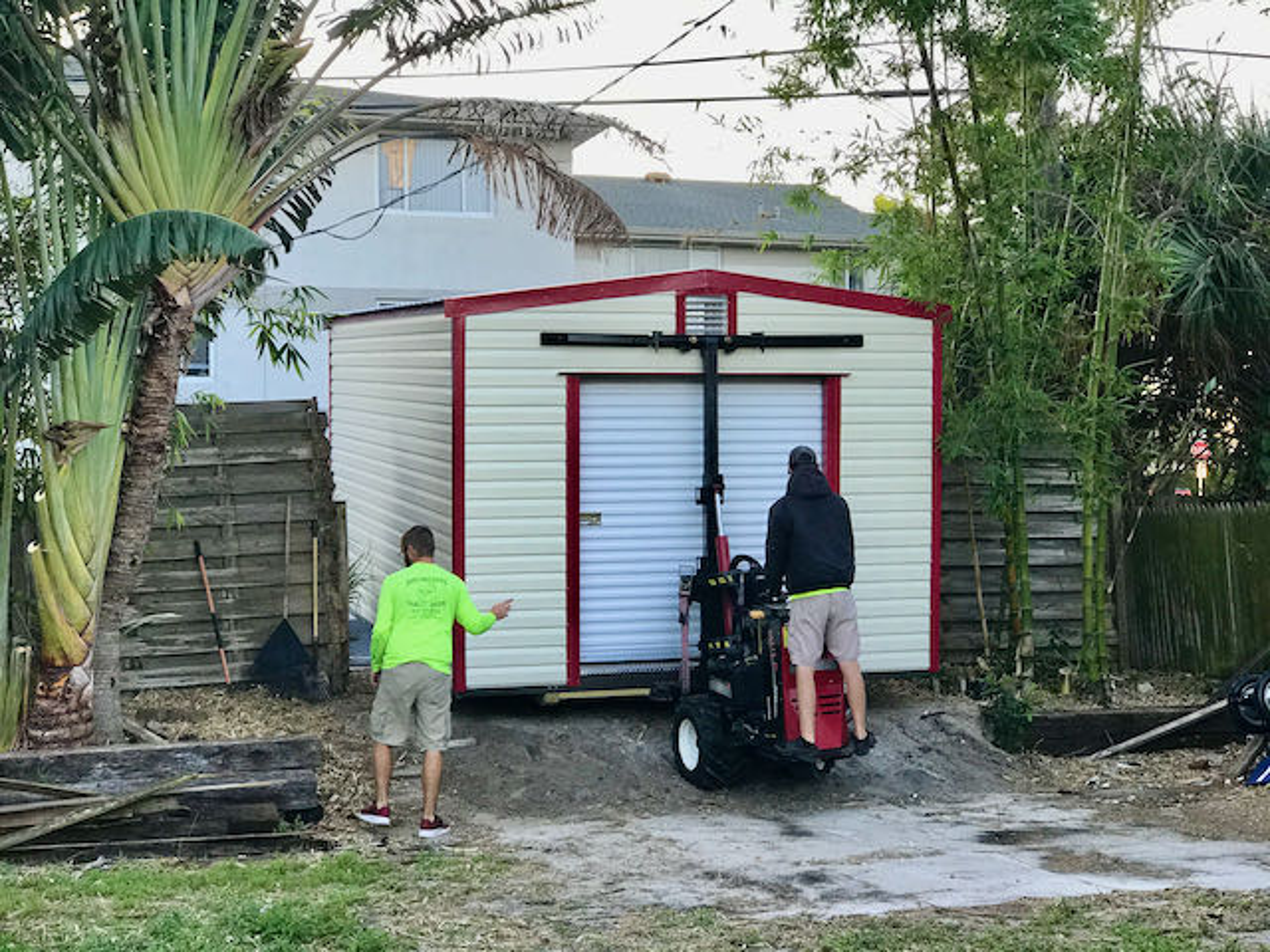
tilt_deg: +2.6
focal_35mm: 57
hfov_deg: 33.8
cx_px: 635
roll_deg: +0.9
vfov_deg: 25.7
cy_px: 476
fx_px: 2091
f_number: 2.8
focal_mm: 6.6
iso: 25
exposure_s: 1/91
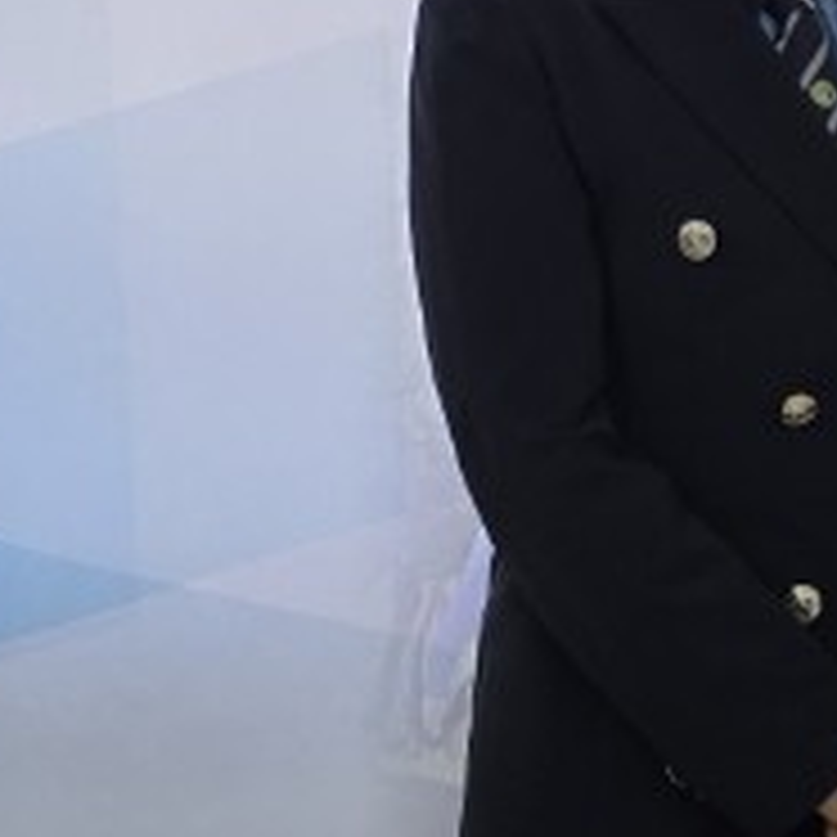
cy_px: 153
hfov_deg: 12.0
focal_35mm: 140
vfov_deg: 12.4
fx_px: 3830
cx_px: 1156
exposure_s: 1/120
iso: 80
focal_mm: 6.3
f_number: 1.7
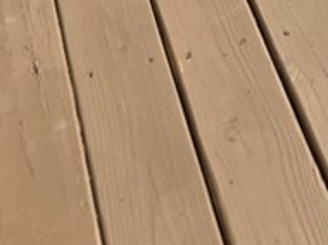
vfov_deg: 9.2
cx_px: 223
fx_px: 1173
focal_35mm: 124
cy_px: -523
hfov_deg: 15.9
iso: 25
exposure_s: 1/2790
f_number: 1.8
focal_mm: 5.4
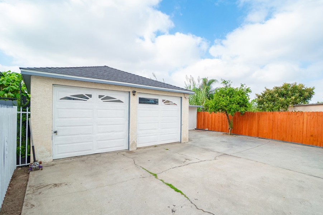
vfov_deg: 70.4
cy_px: 111
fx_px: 153
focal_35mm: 17
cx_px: 172
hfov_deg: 93.1
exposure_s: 1/125
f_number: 6.3
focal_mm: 10
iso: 100
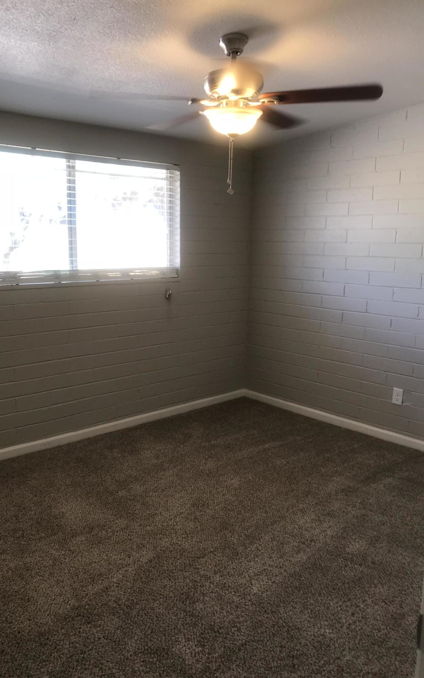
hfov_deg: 41.8
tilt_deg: -9.4
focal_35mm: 30
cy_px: 342
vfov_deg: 62.9
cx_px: 193
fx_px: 555
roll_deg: -0.9
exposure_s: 1/60
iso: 25
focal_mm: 3.99
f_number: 1.8
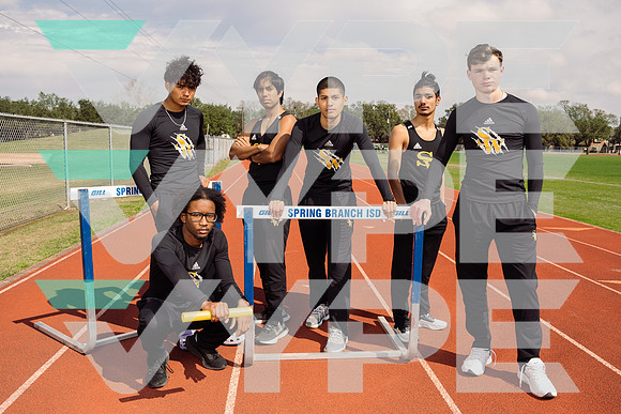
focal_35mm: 32
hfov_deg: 58.3
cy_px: 205
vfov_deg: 40.8
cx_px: 313
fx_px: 557
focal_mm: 29
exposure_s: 1/250
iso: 80
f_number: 7.1
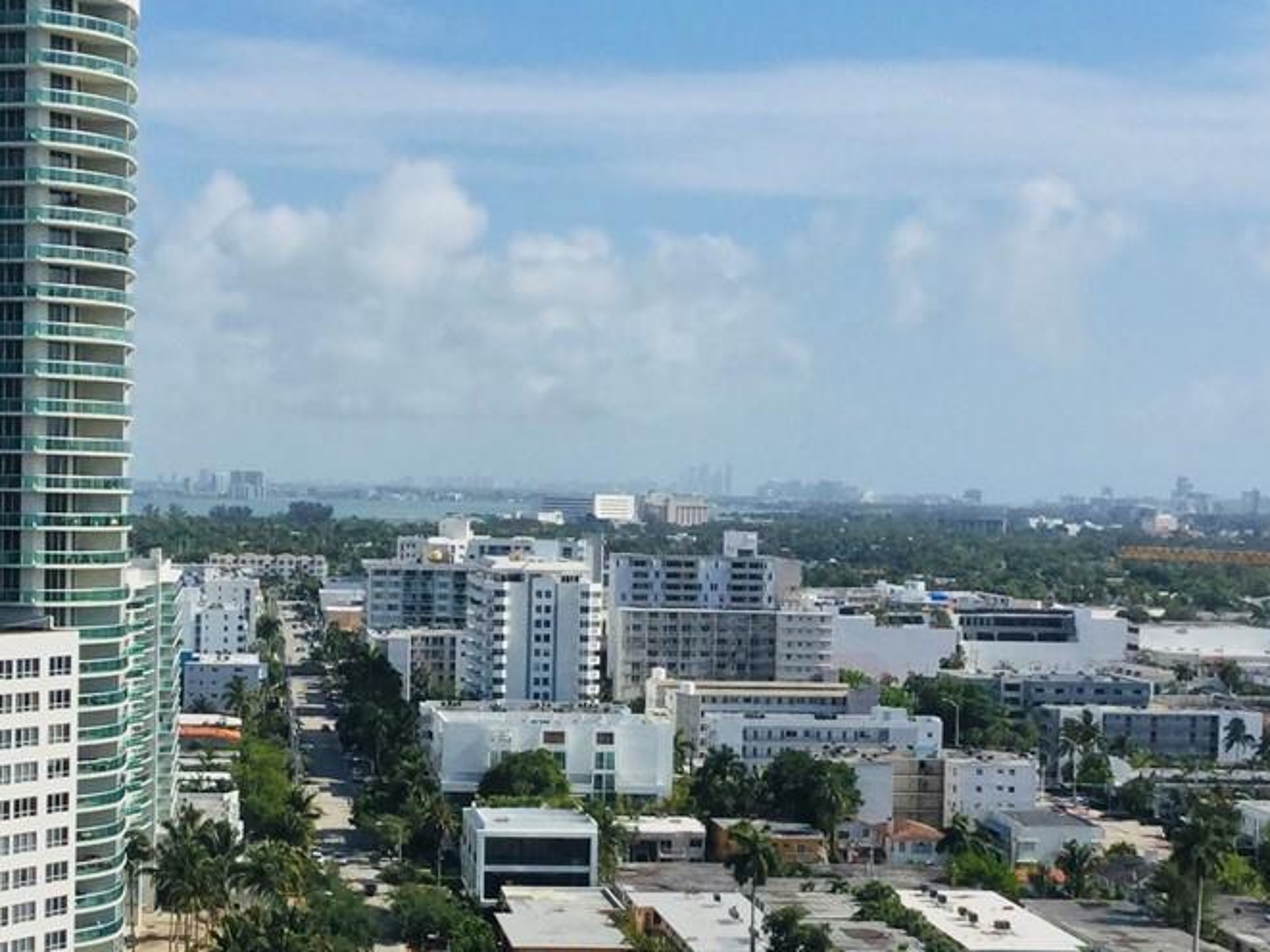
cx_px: 492
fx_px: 2752
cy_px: 614
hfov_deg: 25.9
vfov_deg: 19.6
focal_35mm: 75
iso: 25
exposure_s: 1/2146
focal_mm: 3.3
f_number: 2.4
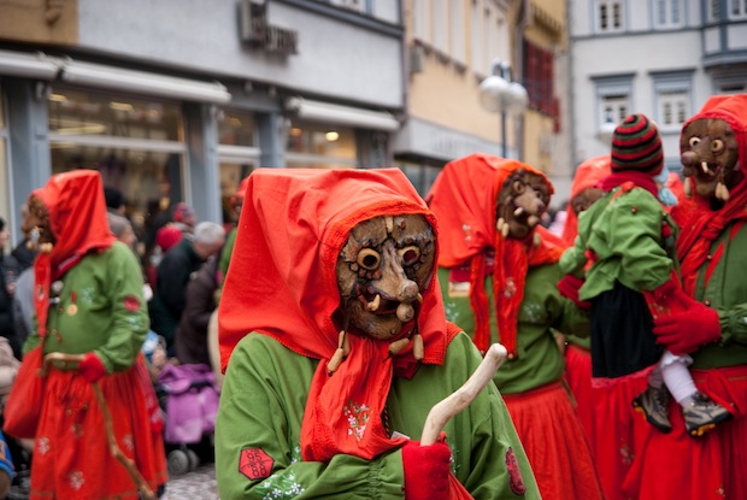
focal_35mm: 75
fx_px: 1558
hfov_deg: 27.0
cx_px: 374
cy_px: 250
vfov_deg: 18.2
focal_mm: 50
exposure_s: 1/160
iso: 200
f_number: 2.8
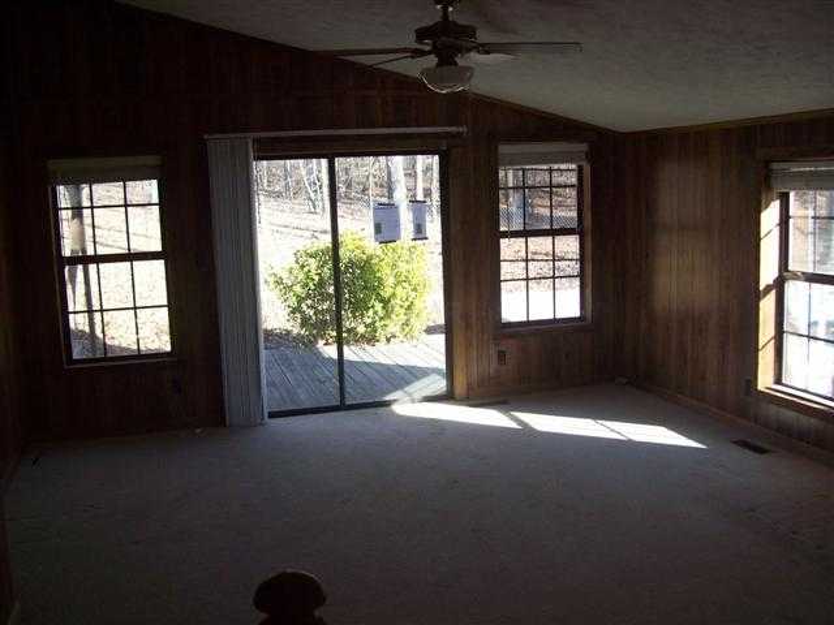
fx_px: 867
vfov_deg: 39.7
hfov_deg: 51.4
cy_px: 312
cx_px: 417
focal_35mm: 36
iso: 80
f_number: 2.7
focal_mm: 6
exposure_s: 1/125
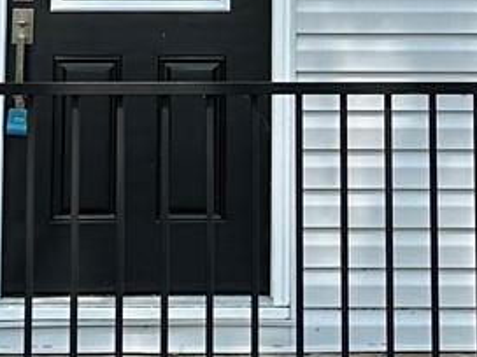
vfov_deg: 8.0
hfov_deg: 10.9
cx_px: 319
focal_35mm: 181
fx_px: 2494
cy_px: -252
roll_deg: -0.9
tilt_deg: +5.6
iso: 80
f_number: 1.78
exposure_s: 1/1119
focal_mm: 6.86
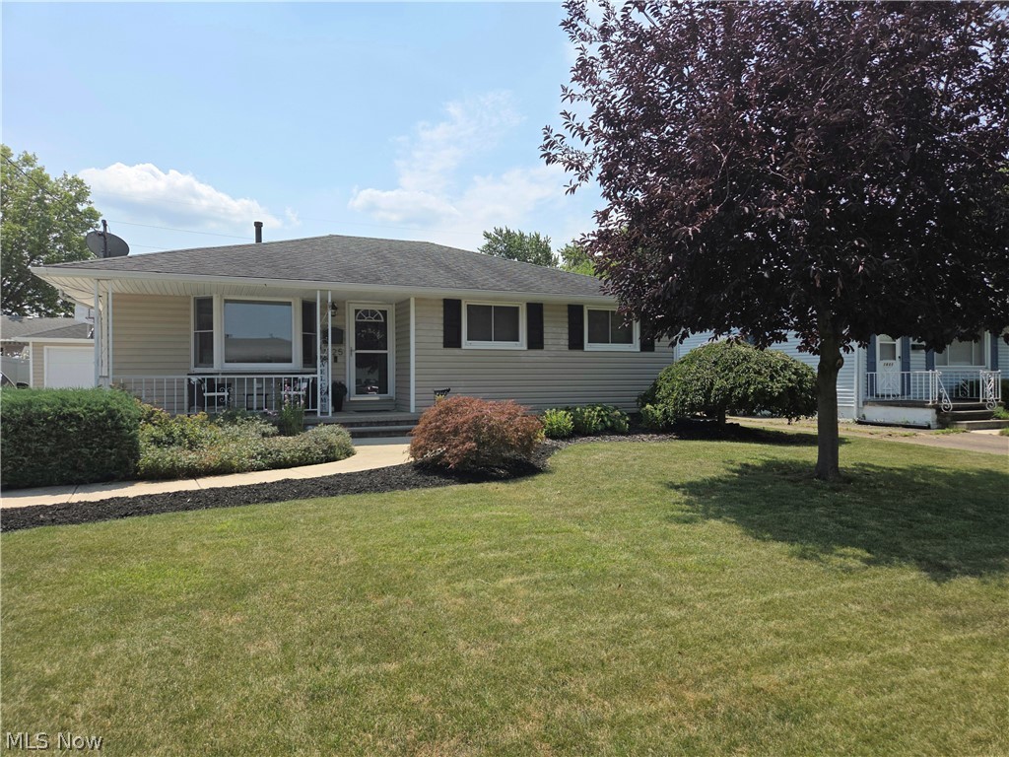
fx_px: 670
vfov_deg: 58.9
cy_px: 378
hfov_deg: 73.9
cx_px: 504
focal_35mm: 23
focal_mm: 5.4
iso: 25
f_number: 1.8
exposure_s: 1/2500
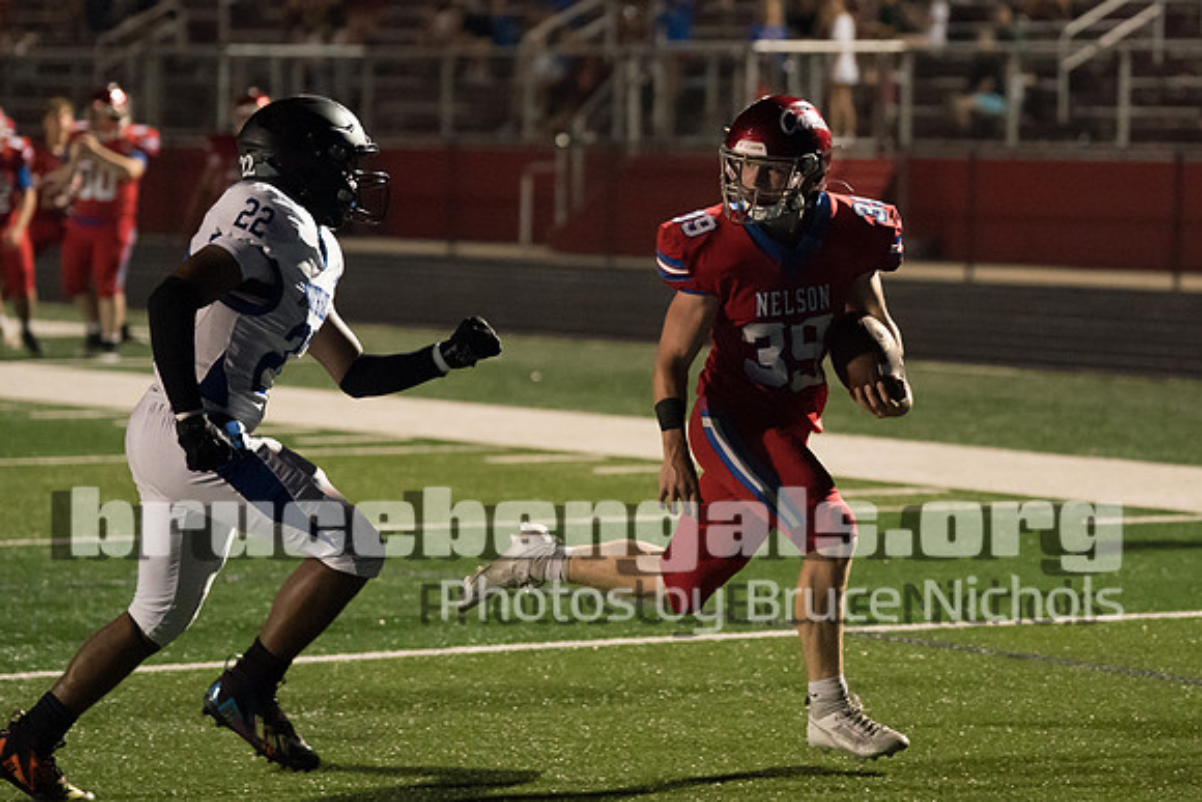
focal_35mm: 177
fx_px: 5918
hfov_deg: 11.6
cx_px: 813
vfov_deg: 7.8
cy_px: 312
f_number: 2.8
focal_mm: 122
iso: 12800
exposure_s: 1/1250
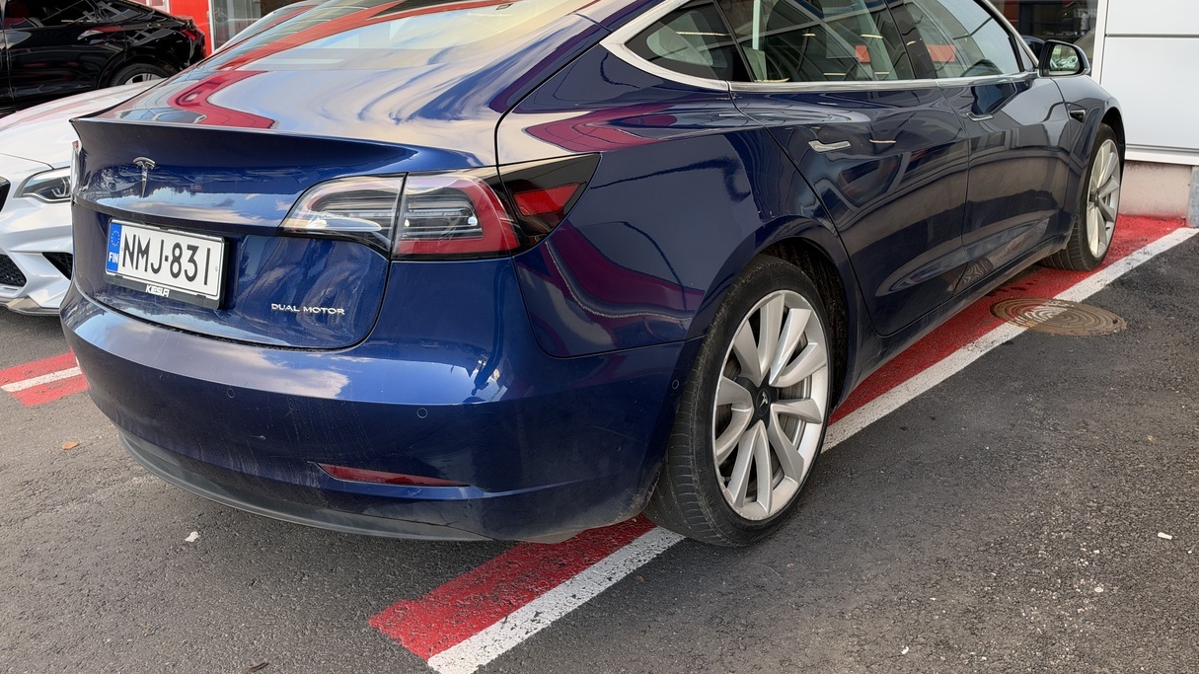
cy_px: 250
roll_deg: +0.3
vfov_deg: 37.5
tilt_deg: -12.4
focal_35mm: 31
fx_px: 985
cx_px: 636
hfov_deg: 62.6
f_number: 1.8
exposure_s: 1/242
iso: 64
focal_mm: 6.93
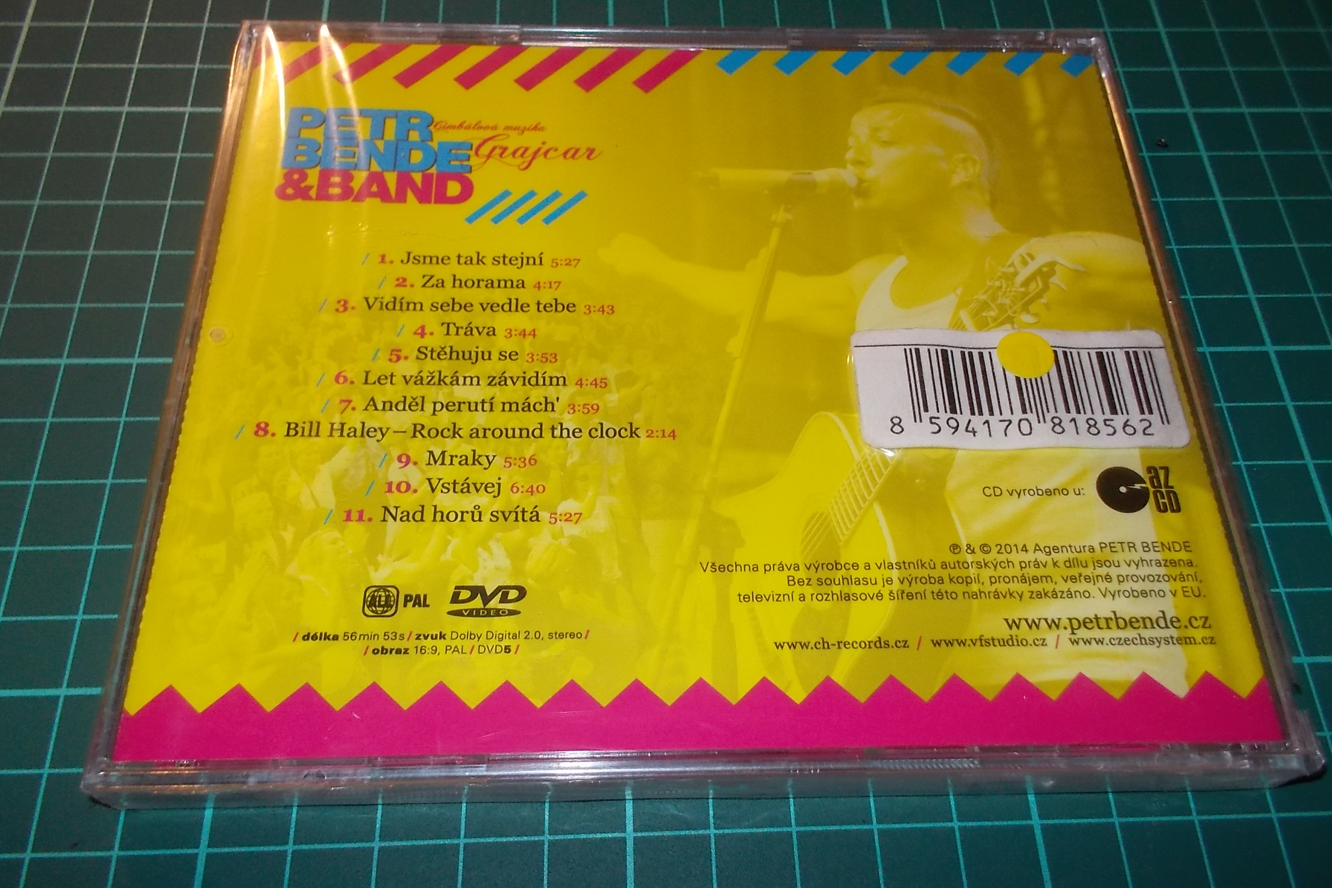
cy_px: 446
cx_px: 683
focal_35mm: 31
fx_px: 1147
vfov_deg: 42.3
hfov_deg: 60.3
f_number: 3.3
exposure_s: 1/30
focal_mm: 4.1
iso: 200
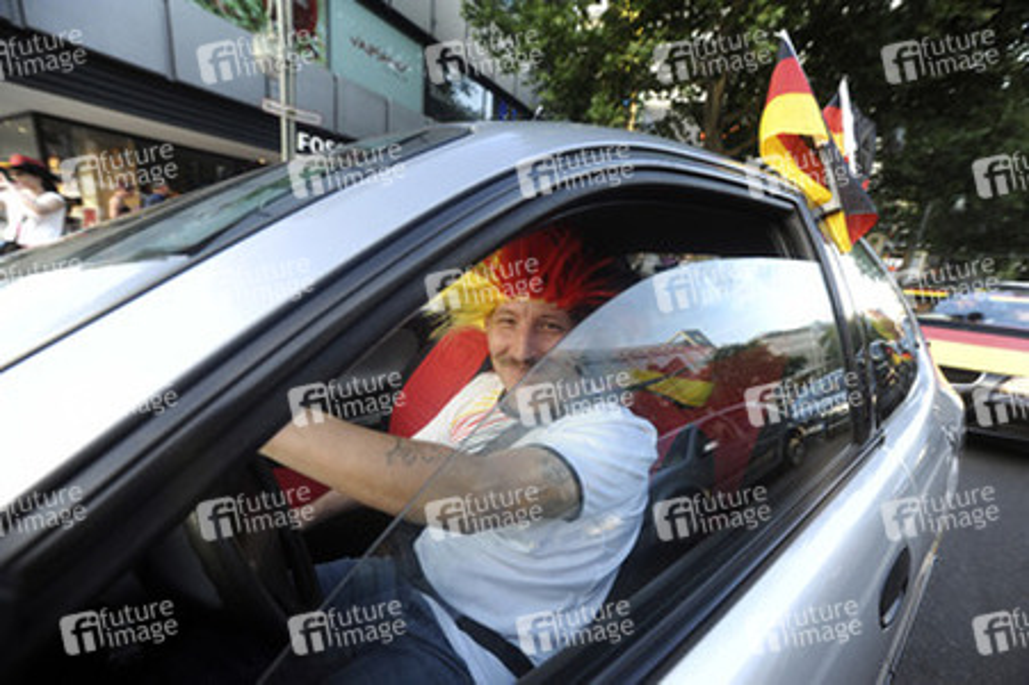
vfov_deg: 81.1
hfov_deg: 104.3
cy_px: 342
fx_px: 400
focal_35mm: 14
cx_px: 514
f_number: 4.5
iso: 1000
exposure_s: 1/250
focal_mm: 14
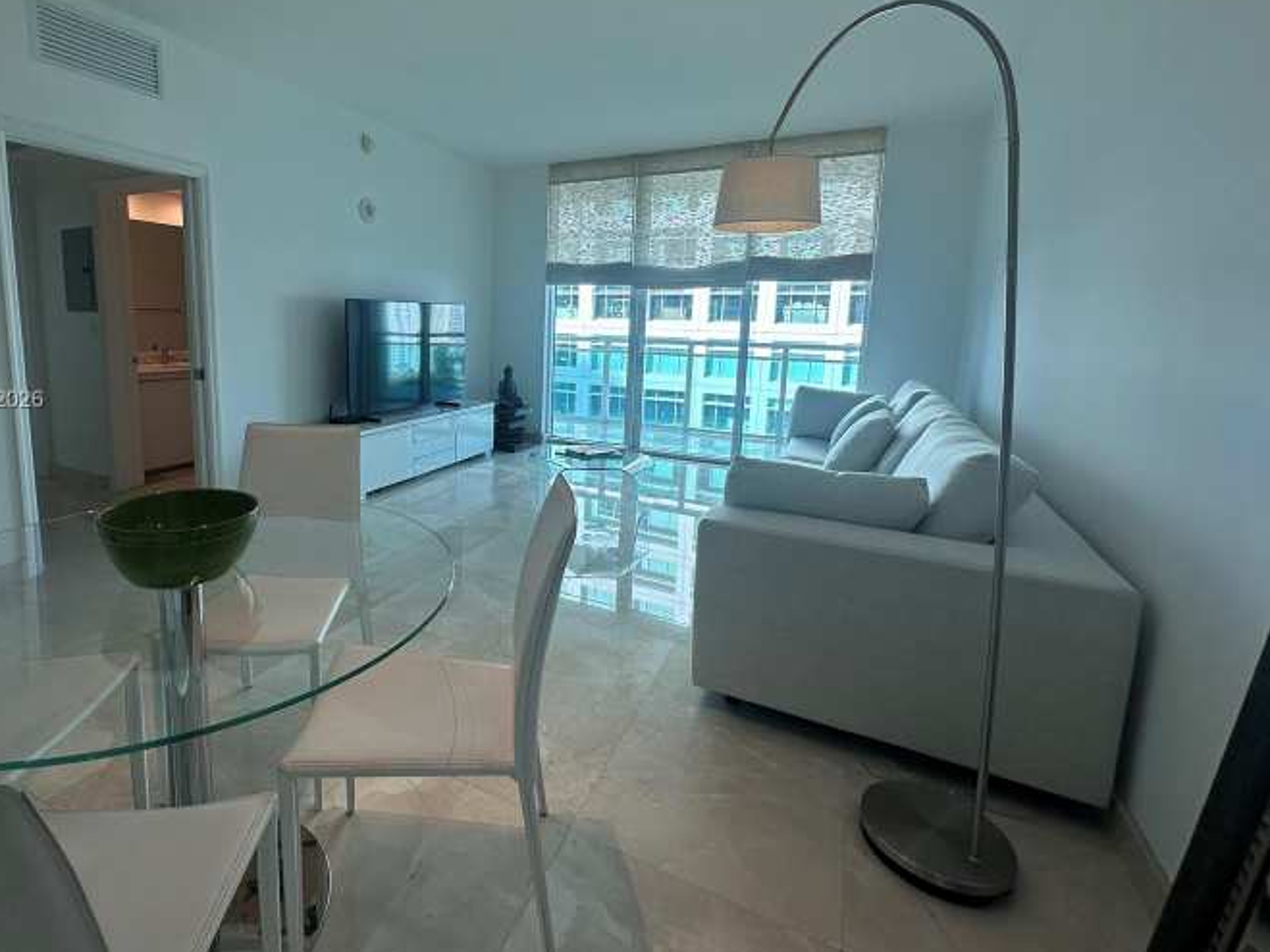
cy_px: 401
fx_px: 624
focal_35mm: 17
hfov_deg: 90.0
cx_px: 515
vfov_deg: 74.2
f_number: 2.2
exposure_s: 1/239
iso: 40
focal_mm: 2.22
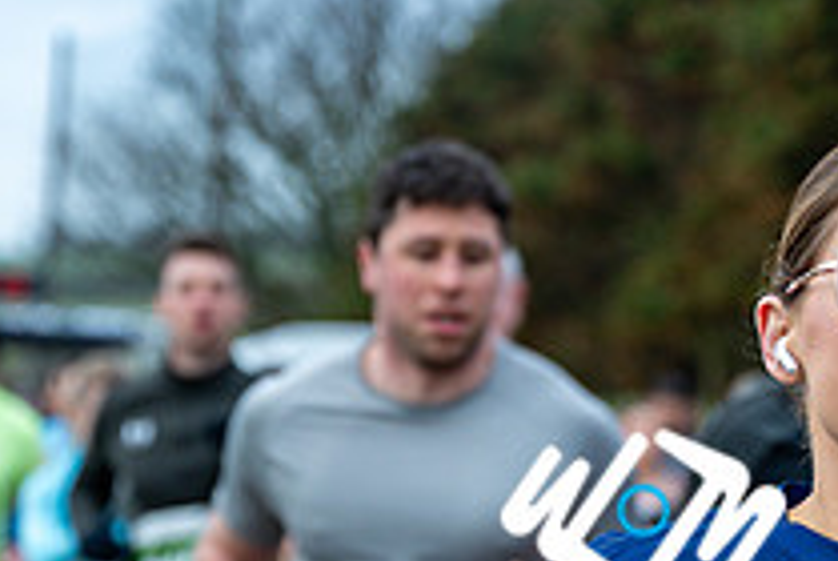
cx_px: 642
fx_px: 4522
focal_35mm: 194
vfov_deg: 7.1
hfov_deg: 10.6
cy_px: 599
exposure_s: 1/1250
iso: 320
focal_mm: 70
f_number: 2.8
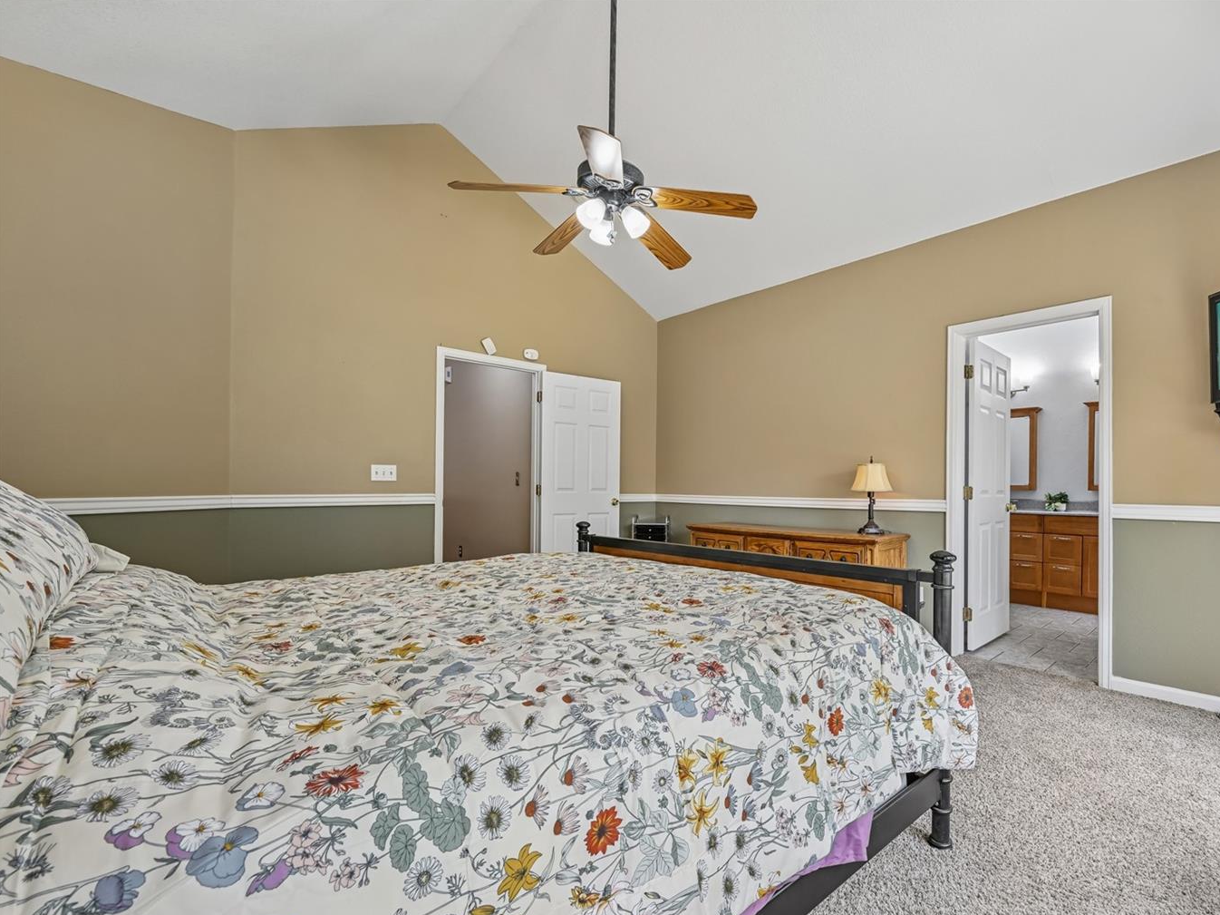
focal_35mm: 16
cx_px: 722
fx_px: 564
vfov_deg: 78.0
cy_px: 478
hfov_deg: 93.5
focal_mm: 14
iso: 360
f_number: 10
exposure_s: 1/15
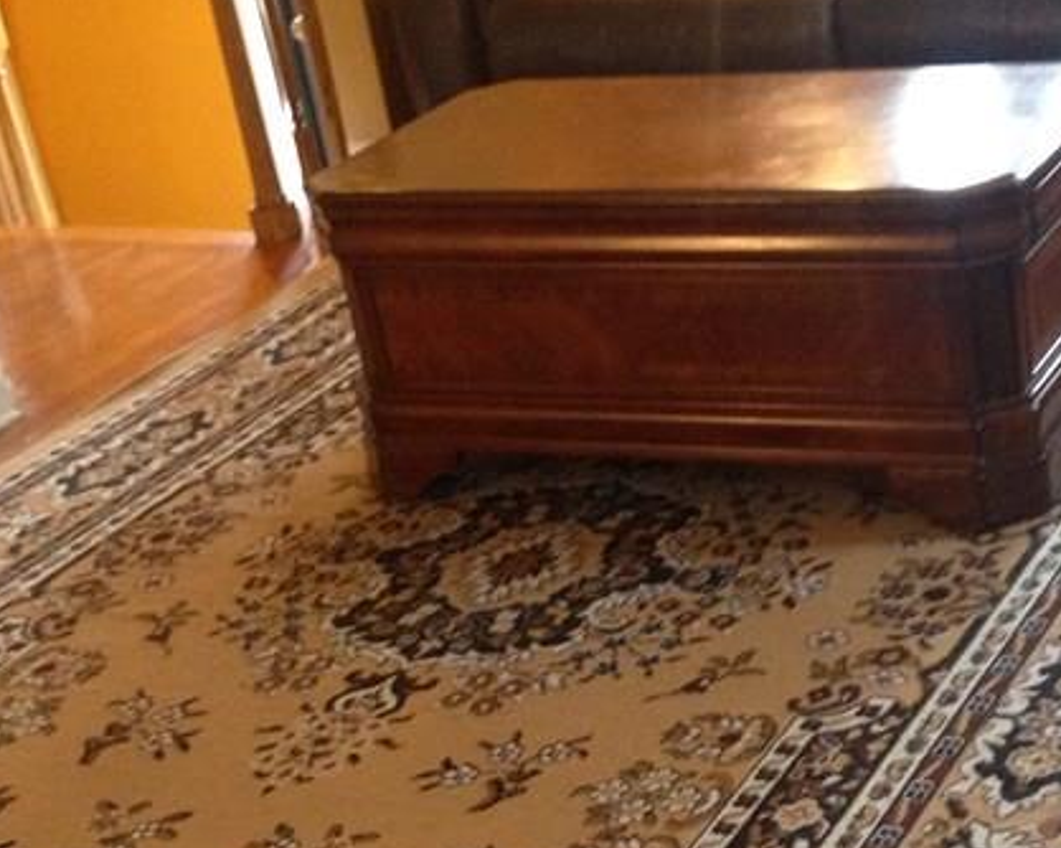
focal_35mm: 79
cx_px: 782
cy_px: 757
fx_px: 2480
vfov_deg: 19.1
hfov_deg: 23.9
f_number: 2.4
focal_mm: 4.12
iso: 320
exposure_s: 1/20
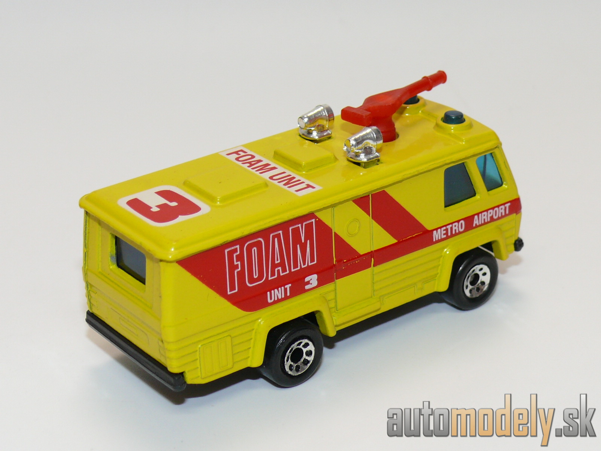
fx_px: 1615
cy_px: 226
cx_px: 300
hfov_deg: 21.1
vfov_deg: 15.9
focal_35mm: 93
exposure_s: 1/30
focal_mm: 12.7
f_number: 4
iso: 100
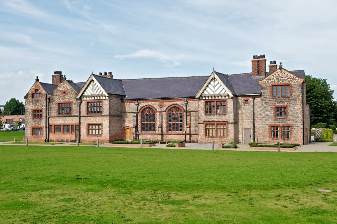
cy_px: 112
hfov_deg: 48.5
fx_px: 374
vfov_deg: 33.3
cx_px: 168
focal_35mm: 40
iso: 200
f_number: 8
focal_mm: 40
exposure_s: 1/350
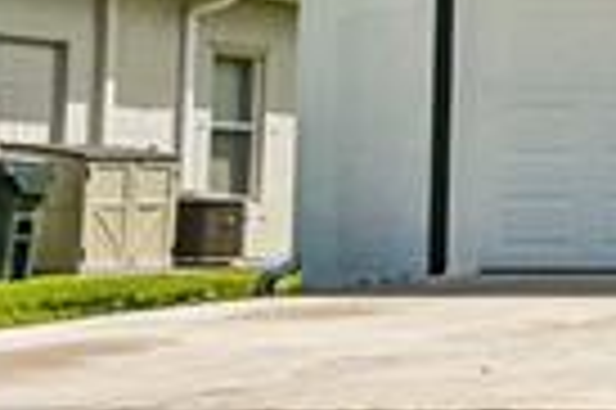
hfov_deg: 10.9
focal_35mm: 139
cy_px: 18
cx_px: 1740
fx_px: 2371
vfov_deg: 9.8
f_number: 8
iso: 400
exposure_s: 1/1250
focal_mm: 18.5
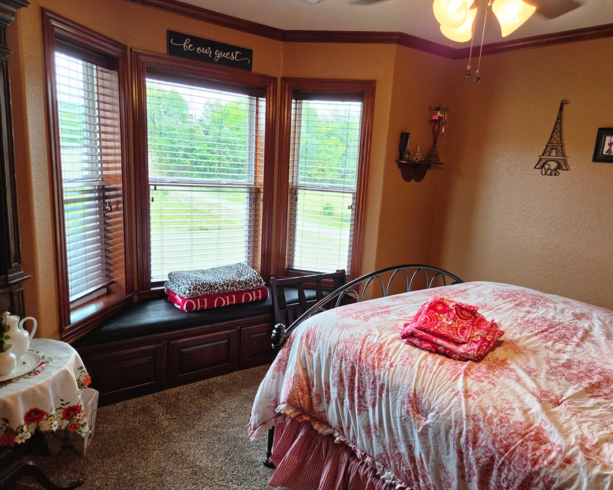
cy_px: 250
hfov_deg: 68.0
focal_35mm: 25
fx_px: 454
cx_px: 332
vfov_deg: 56.8
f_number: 1.8
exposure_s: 1/120
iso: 100
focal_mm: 5.4
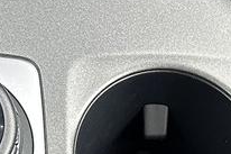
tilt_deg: -56.6
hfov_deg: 13.0
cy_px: 165
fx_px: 994
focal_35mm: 155
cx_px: 270
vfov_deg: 8.8
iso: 250
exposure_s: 1/103
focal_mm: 6.86
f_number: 1.78
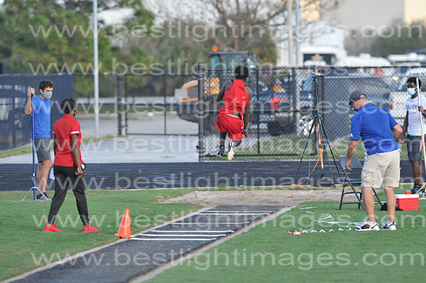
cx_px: 228
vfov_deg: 3.9
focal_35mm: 356
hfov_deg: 5.8
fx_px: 4208
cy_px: 126
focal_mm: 300
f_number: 4.5
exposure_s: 1/1250
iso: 800
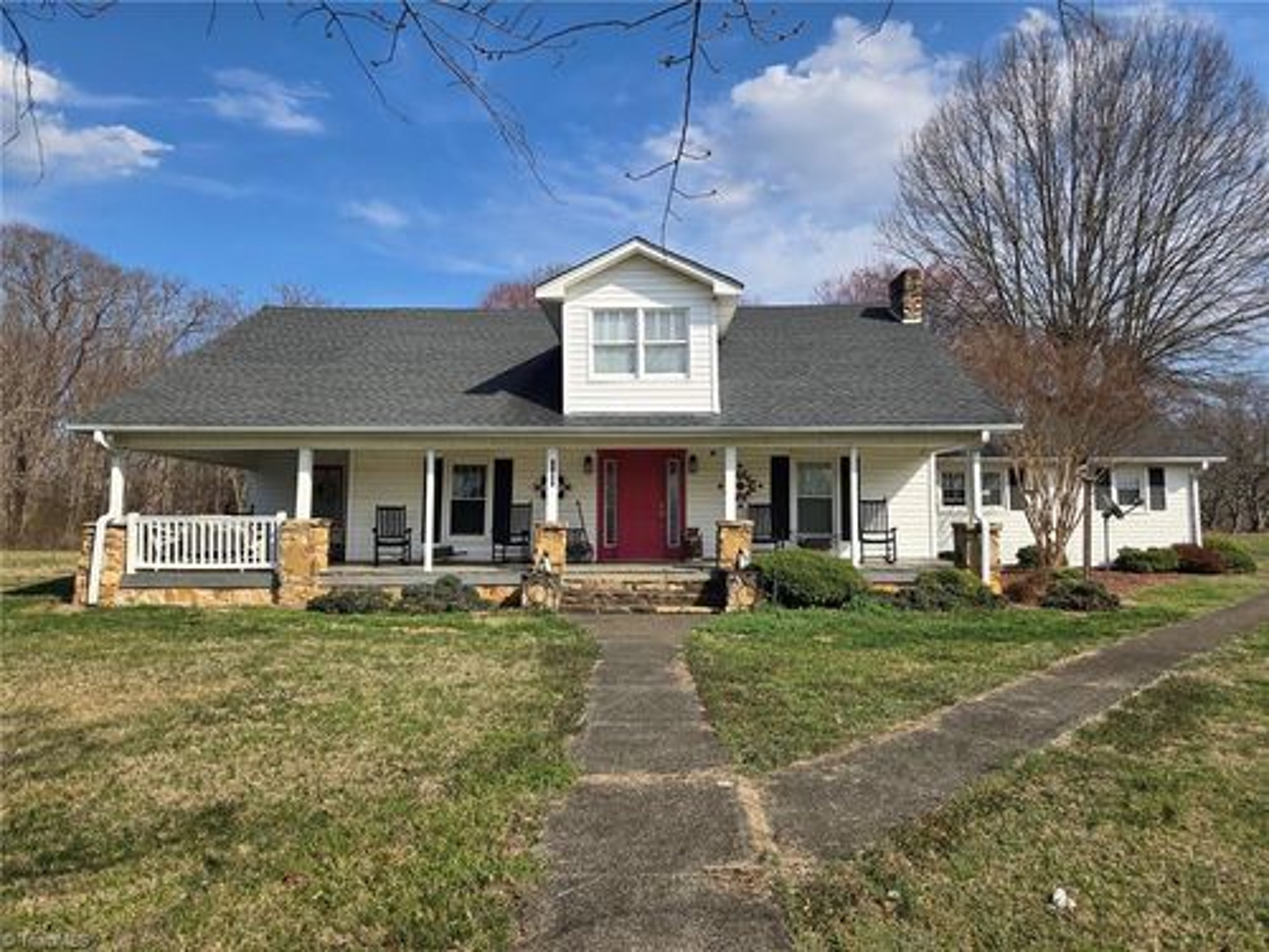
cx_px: 634
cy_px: 476
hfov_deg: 73.9
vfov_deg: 58.9
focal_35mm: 23
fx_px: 843
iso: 25
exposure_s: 1/2105
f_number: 1.8
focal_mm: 5.4
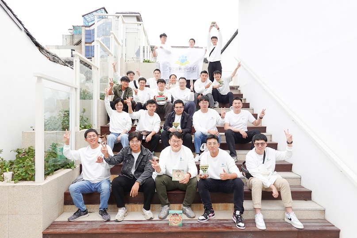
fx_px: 238
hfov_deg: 73.7
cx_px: 178
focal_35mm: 24
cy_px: 119
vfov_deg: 53.1
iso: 200
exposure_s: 1/500
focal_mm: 9
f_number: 3.5
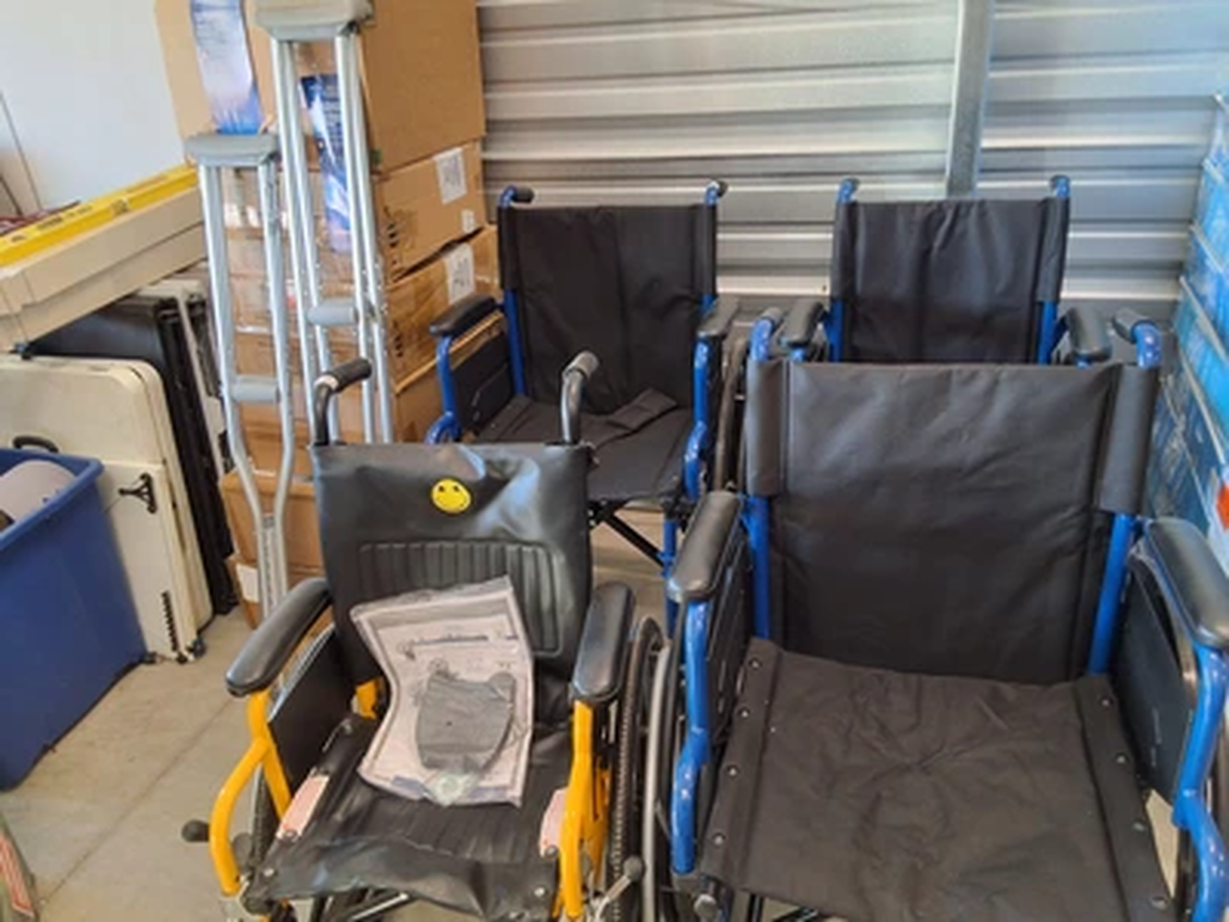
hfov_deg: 63.4
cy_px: 461
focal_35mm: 28
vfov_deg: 49.7
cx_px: 614
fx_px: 994
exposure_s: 1/40
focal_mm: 2.91
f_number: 1.9
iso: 125
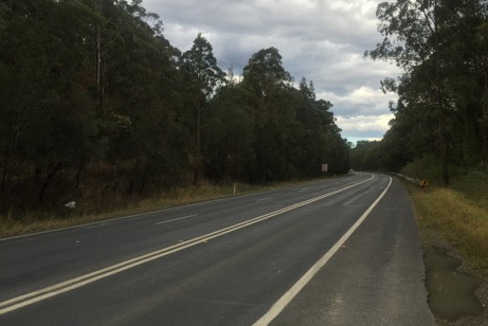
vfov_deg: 38.9
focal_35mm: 34
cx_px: 270
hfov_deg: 55.6
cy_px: 150
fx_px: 461
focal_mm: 4.15
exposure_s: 1/471
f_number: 2.2
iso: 32
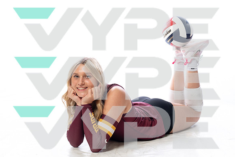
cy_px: 86
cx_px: 118
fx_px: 429
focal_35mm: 66
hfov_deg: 30.6
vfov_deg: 20.7
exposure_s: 1/250
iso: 640
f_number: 5.6
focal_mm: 60
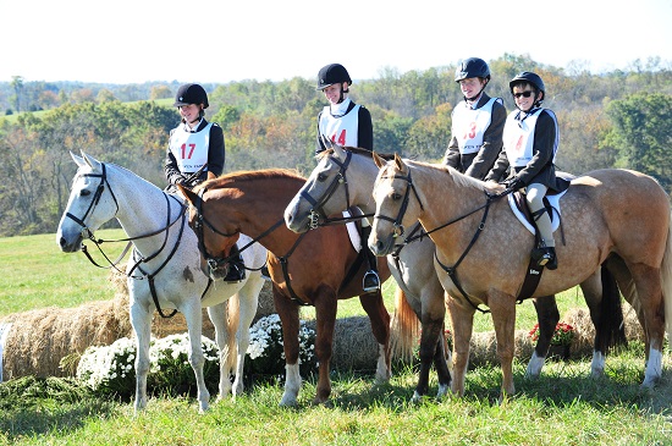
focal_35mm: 120
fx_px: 2237
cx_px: 336
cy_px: 223
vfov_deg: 11.4
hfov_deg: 17.1
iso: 640
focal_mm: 120
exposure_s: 1/400
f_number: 10
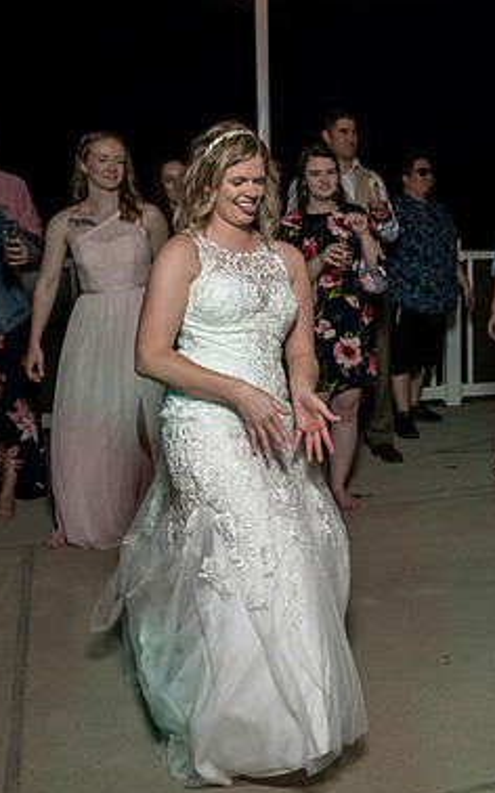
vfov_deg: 43.5
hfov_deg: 26.8
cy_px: 366
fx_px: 994
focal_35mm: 46
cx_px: 465
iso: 2000
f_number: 5.6
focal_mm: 24
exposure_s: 1/100
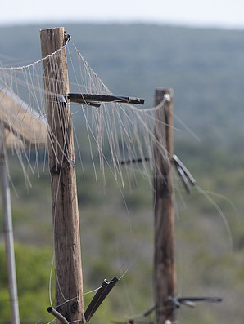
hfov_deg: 2.3
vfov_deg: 3.0
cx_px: 122
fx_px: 6143
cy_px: 158
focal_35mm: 654
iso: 800
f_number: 9
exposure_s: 1/1600
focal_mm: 600
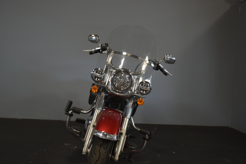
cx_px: 123
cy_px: 82
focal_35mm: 33
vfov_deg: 40.0
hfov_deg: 57.2
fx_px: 226
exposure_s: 1/40
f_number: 3.8
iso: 400
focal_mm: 22
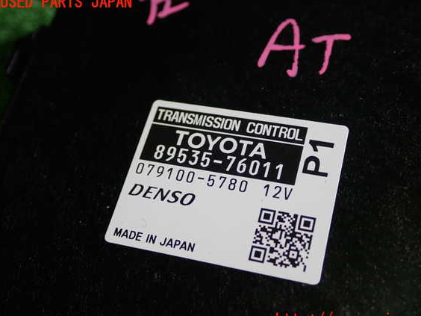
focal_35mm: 50
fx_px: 608
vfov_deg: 29.1
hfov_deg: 38.2
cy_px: 161
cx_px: 220
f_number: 3.1
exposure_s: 1/50
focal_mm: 8.4
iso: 200
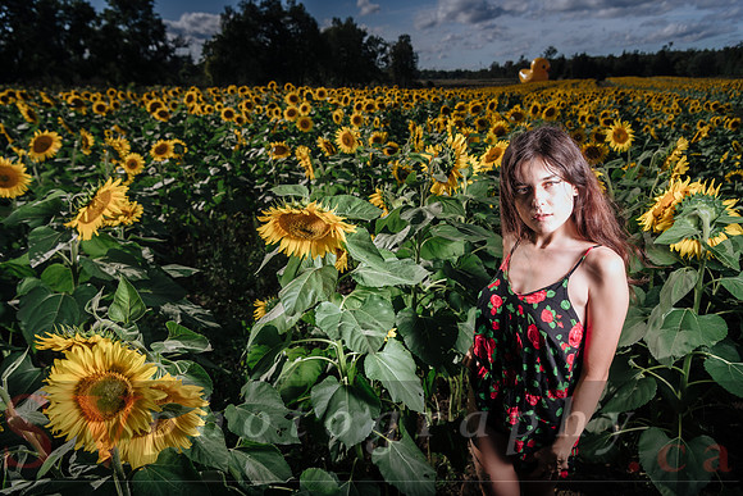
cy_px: 248
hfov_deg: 65.5
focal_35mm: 28
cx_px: 372
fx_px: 578
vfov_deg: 46.4
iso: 64
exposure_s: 1/250
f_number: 5
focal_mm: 28
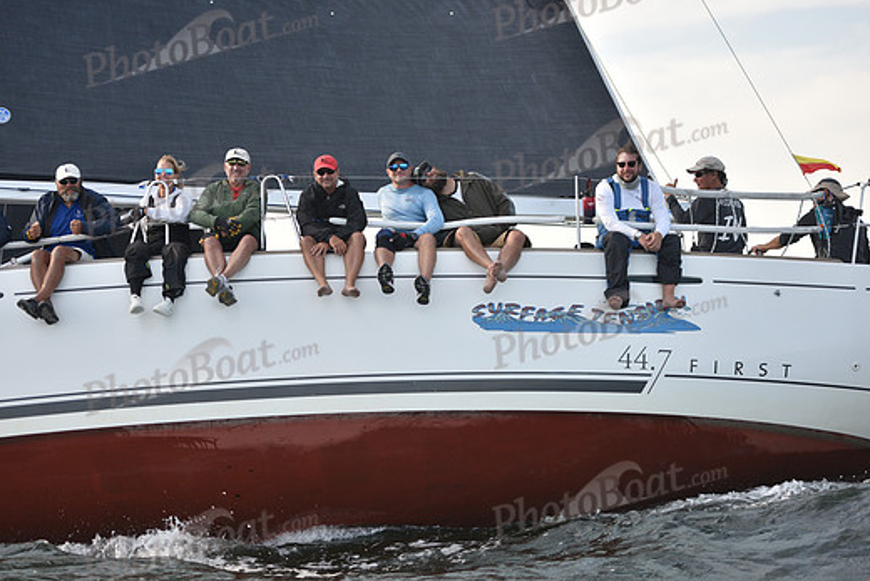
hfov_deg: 23.4
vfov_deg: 15.7
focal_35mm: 87
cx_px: 407
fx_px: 2103
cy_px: 262
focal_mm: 78
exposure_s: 1/500
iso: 250
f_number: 2.8
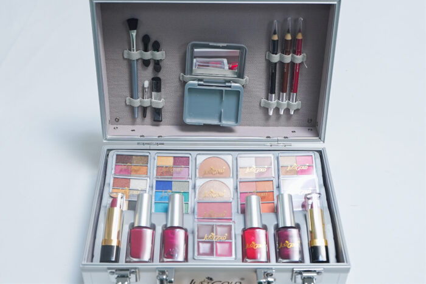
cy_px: 142
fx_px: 580
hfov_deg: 40.3
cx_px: 213
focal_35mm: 49
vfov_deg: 27.5
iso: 800
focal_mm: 33
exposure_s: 1/160
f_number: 5
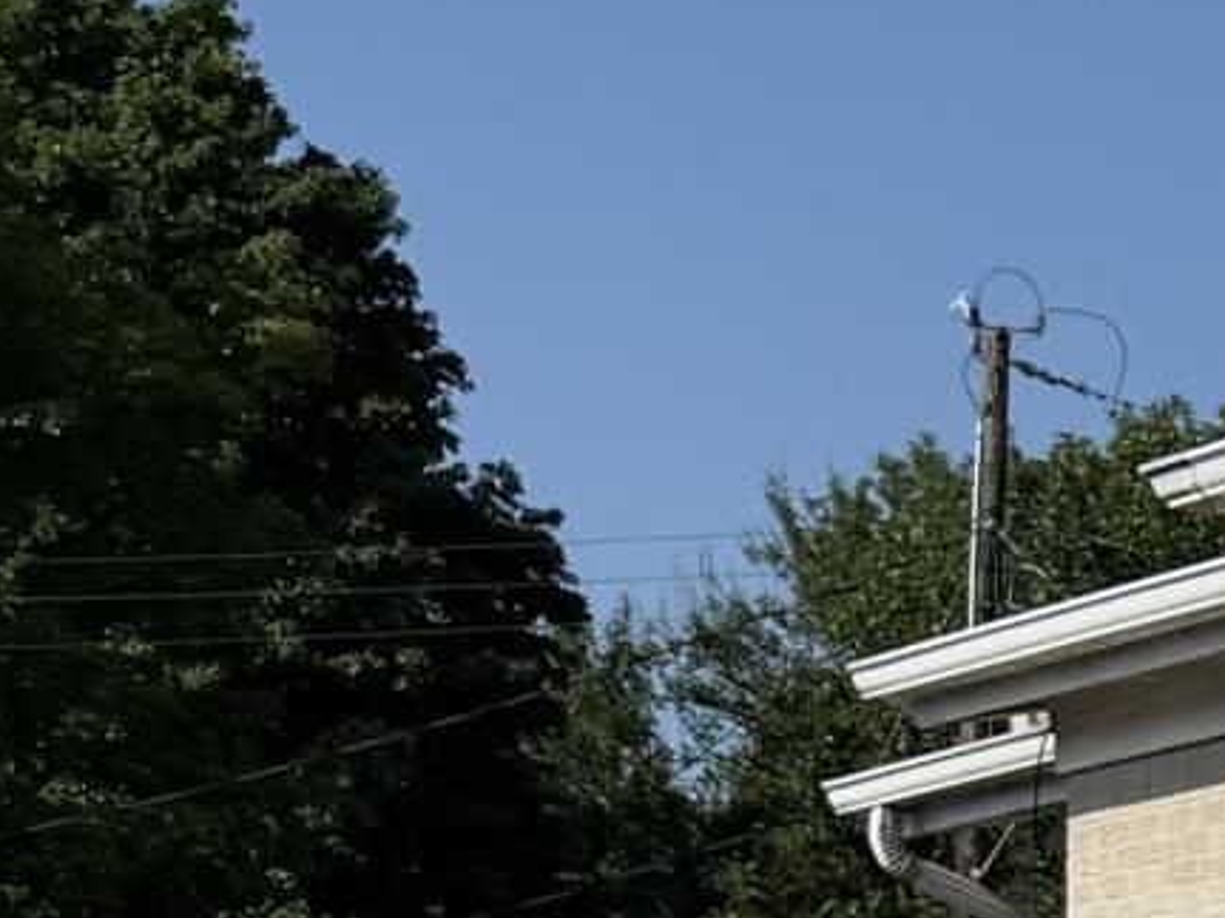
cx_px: 3072
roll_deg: -1.1
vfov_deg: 8.6
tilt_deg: -1.5
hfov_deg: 10.1
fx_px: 5908
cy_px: 1592
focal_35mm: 167
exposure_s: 1/8130
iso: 80
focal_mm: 6.76
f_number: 1.78
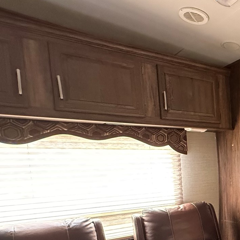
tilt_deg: -5.7
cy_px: 189
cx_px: 299
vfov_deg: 44.1
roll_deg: +2.1
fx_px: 282
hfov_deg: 34.8
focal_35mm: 36
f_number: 2.2
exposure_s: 1/60
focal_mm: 2.22
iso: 800
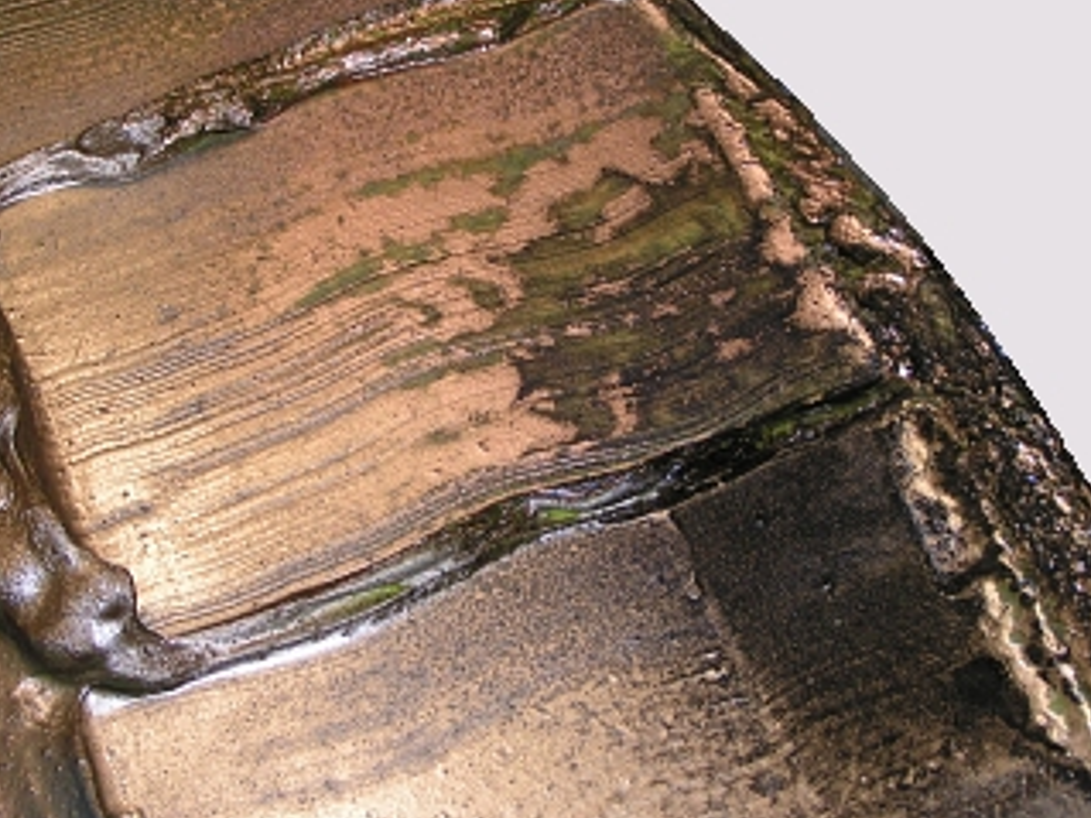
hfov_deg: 24.7
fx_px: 2489
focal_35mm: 79
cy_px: 435
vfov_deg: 18.6
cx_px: 434
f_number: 5
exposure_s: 1/25
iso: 64
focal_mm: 9.7
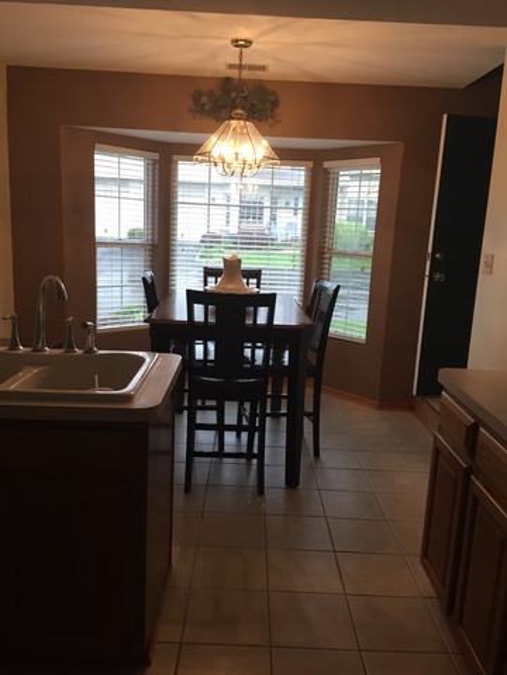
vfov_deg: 61.7
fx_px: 566
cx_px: 254
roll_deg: -2.9
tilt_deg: -11.2
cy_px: 338
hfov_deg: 48.2
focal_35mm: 29
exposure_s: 1/30
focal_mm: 4.15
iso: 40
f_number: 2.2
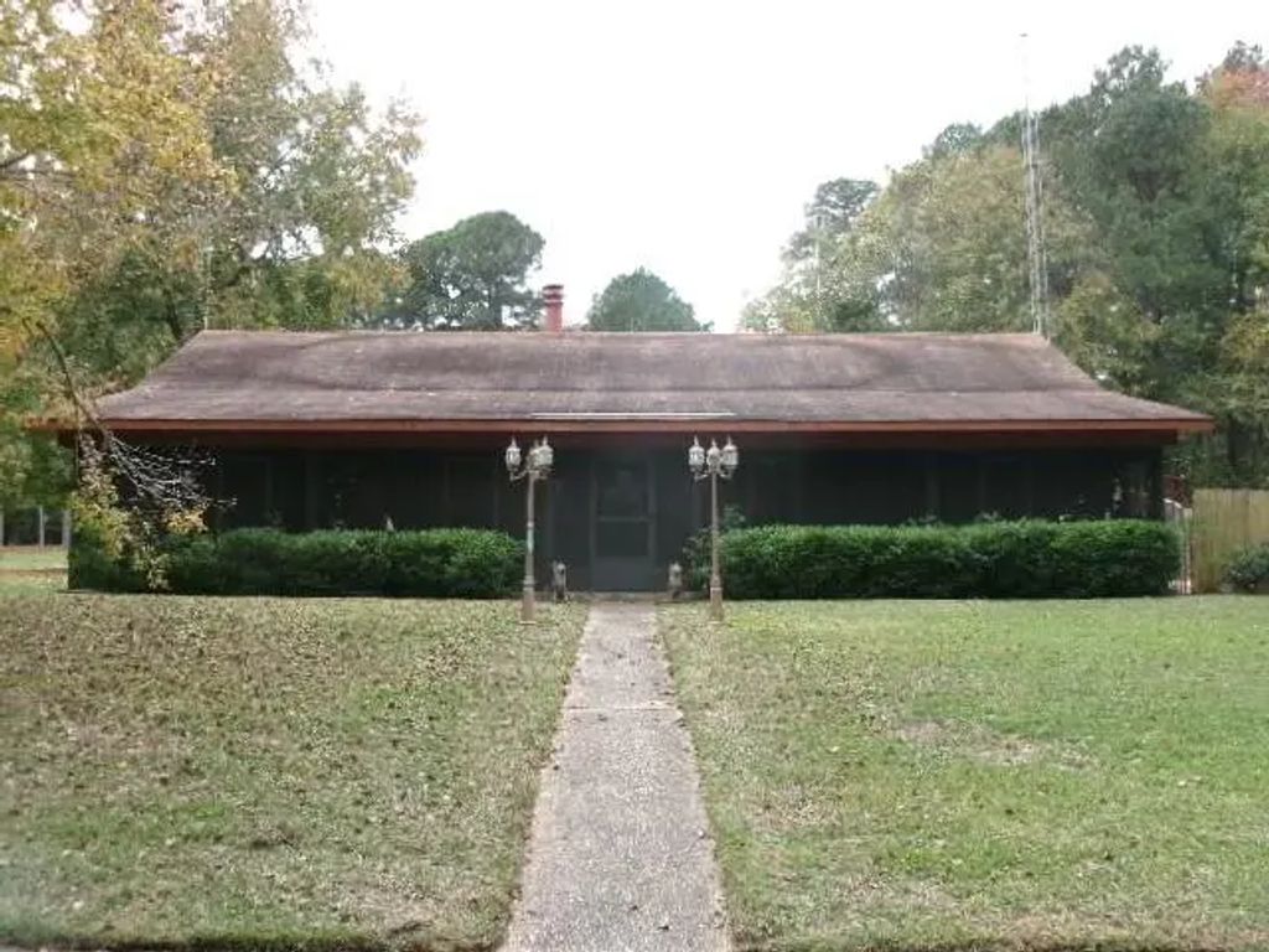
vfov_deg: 39.7
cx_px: 634
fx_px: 1320
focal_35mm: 36
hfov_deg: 51.4
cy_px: 476
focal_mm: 6.4
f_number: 4.5
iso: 100
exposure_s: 1/100
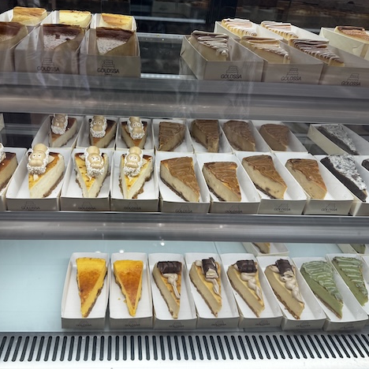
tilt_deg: -31.2
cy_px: 186
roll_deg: -4.0
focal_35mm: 29
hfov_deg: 55.1
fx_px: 350
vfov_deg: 55.6
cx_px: 142
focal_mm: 6.76
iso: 64
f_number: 1.78
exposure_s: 1/268
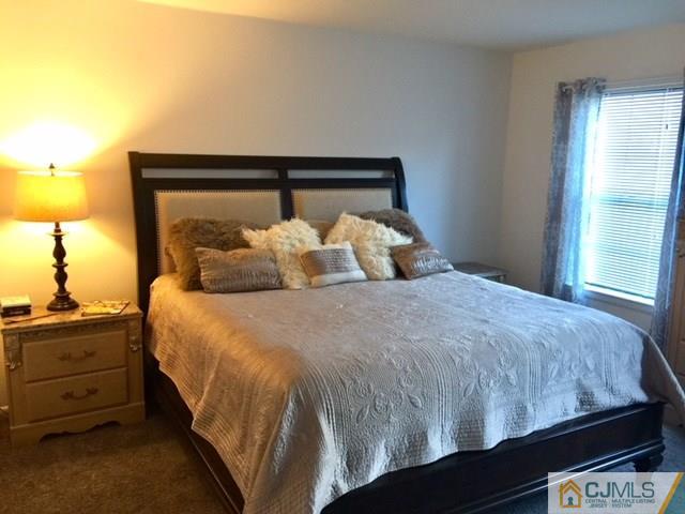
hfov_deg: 61.7
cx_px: 342
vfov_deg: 48.2
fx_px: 574
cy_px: 257
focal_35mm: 29
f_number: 2.2
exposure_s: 1/15
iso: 80
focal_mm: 4.15
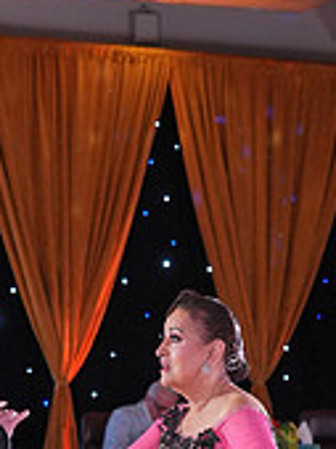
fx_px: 2517
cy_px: 605
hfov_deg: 7.6
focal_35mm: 194
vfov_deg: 10.0
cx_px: 70
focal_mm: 59
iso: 2000
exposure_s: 1/400
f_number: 4
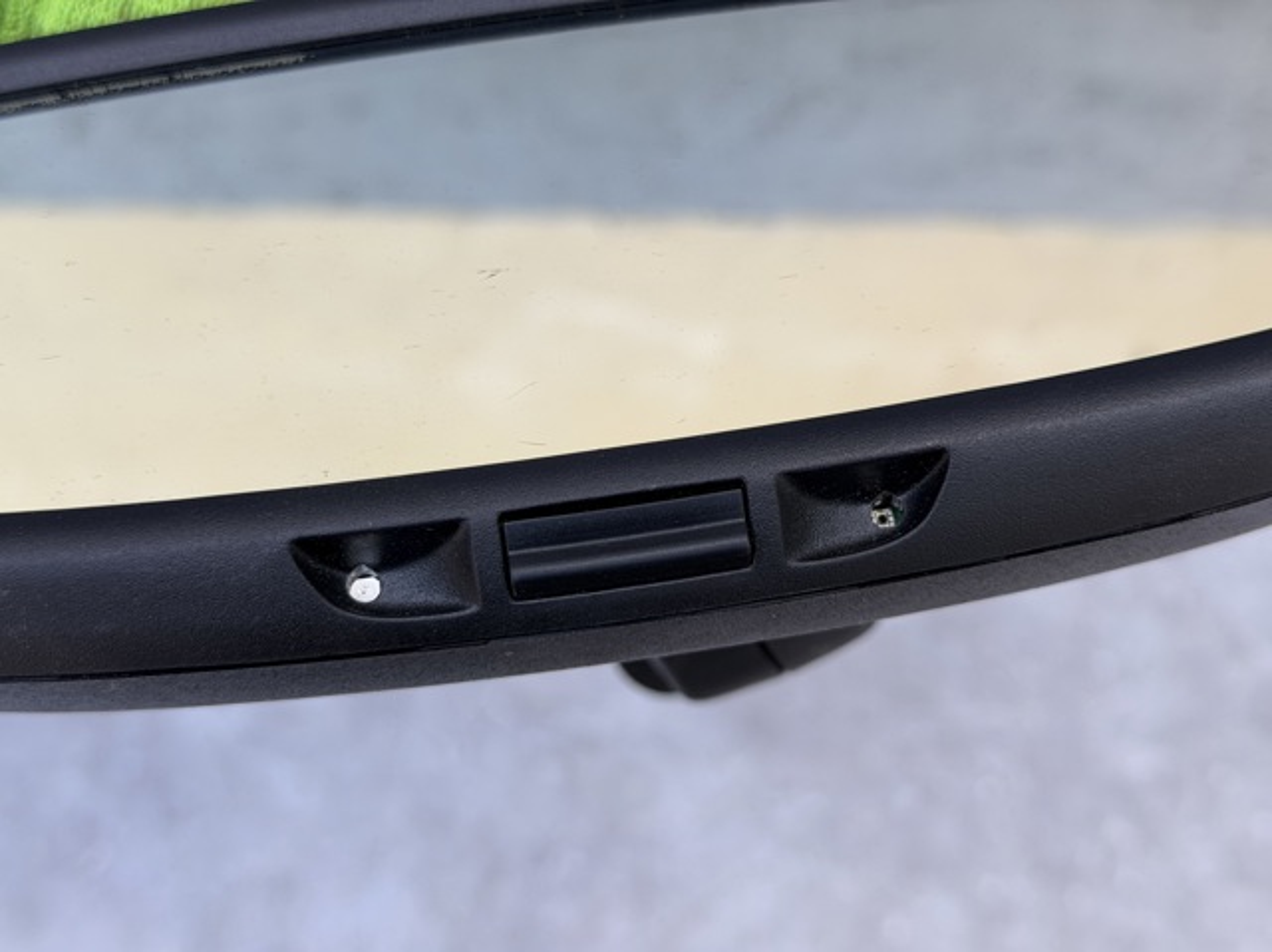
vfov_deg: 30.2
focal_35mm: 48
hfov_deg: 39.7
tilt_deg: -56.8
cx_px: 636
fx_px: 1762
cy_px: 476
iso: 64
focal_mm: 6.76
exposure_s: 1/234
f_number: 1.78
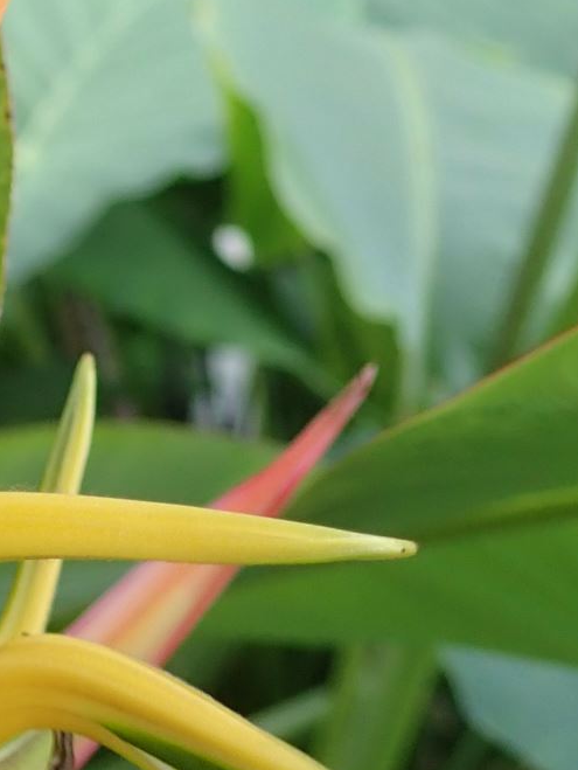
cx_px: -229
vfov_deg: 19.2
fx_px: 2024
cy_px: -333
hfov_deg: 15.3
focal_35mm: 91
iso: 200
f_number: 2.3
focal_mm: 5.5
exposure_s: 1/125
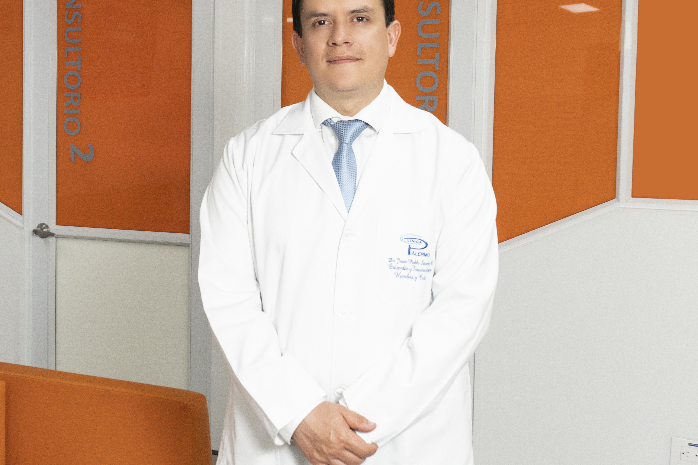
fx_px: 1066
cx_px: 246
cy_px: 174
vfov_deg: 24.5
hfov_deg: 36.0
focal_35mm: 55
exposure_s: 1/160
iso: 1250
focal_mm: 20
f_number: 4
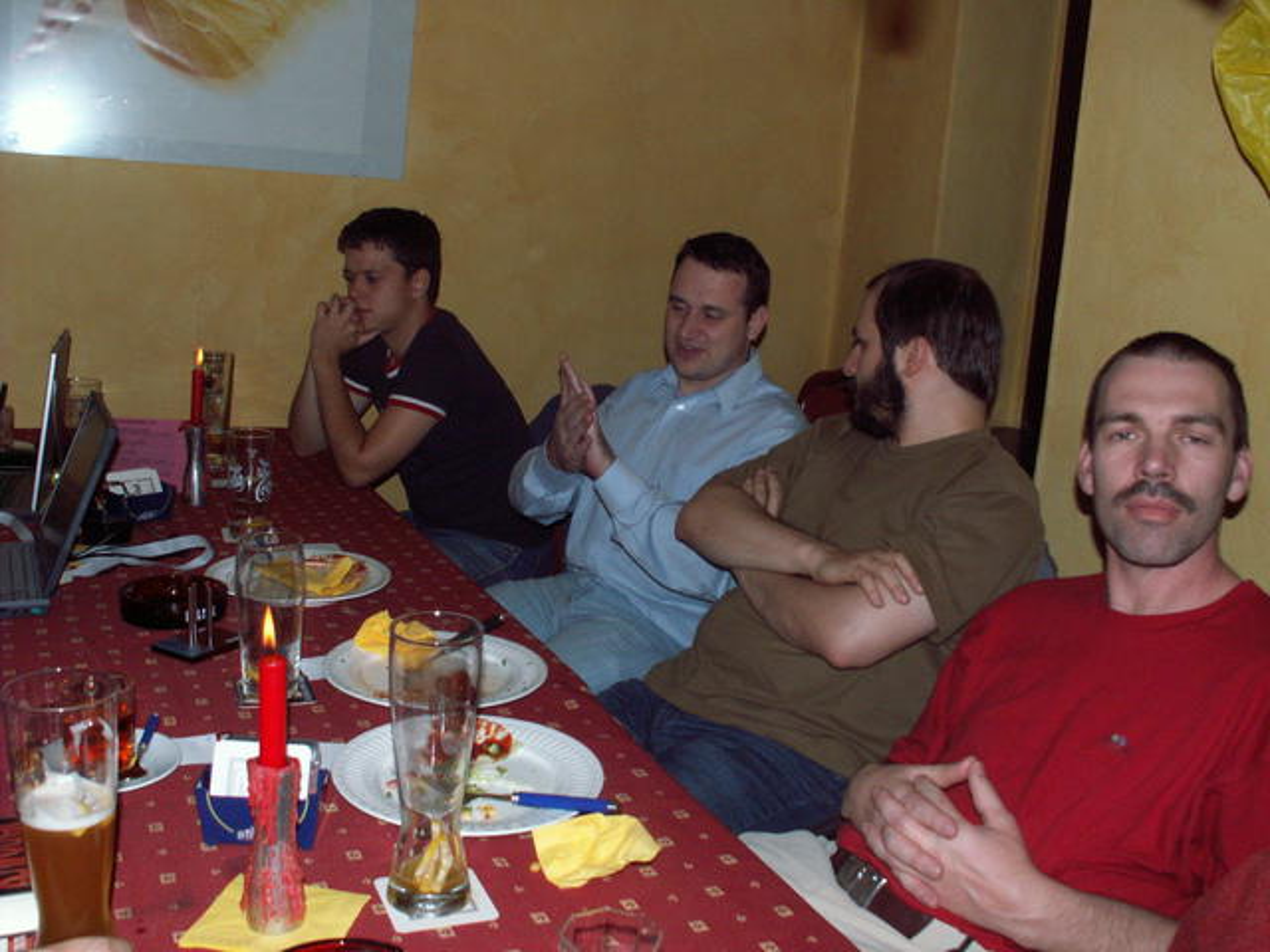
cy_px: 476
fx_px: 1284
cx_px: 635
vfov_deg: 40.7
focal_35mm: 35
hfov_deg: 52.6
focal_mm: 5.86
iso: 100
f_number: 4.5
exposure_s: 1/320
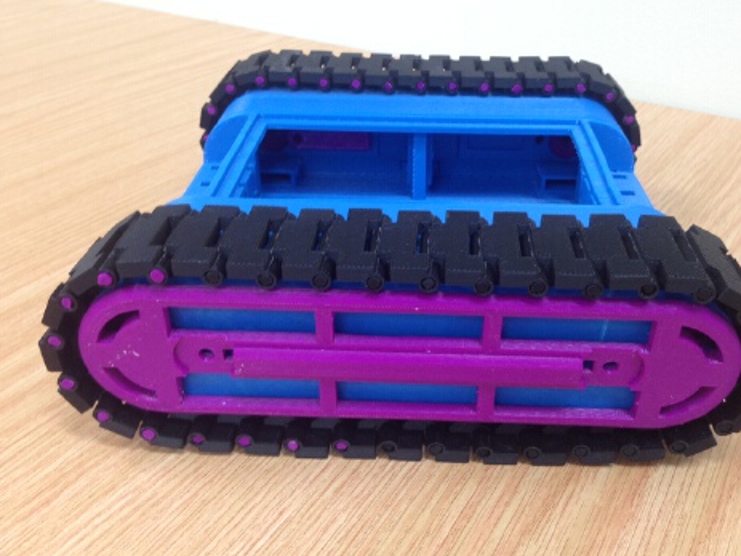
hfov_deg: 48.9
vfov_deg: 37.7
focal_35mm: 38
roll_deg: +0.4
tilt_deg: -28.8
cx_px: 412
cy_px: 285
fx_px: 813
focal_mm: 4.12
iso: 100
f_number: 2.4
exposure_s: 1/20
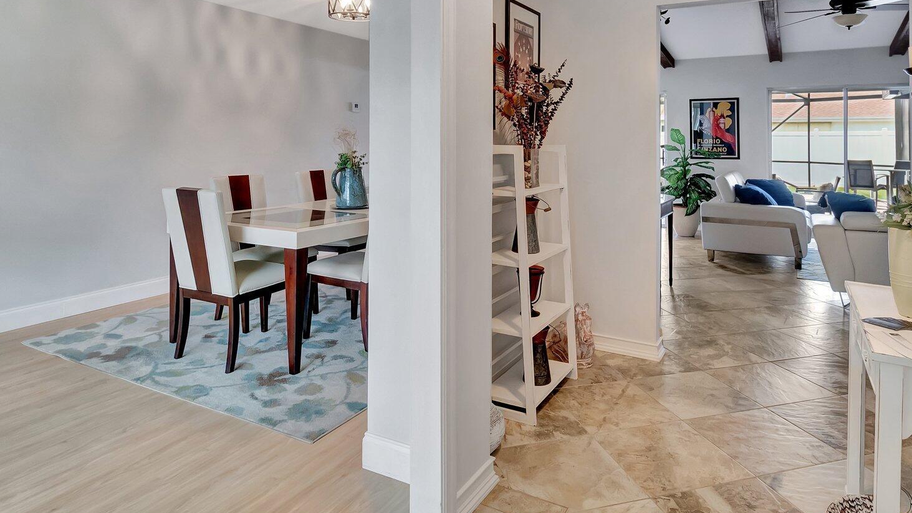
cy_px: 158
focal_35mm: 22
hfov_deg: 81.1
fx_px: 532
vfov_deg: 50.3
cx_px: 489
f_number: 8
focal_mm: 10
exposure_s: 1/8
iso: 1000
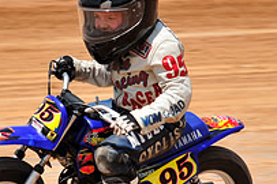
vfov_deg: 2.4
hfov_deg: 3.6
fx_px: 4398
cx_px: 97
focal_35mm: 572
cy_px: 106
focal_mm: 200
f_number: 10
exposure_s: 1/400
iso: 200
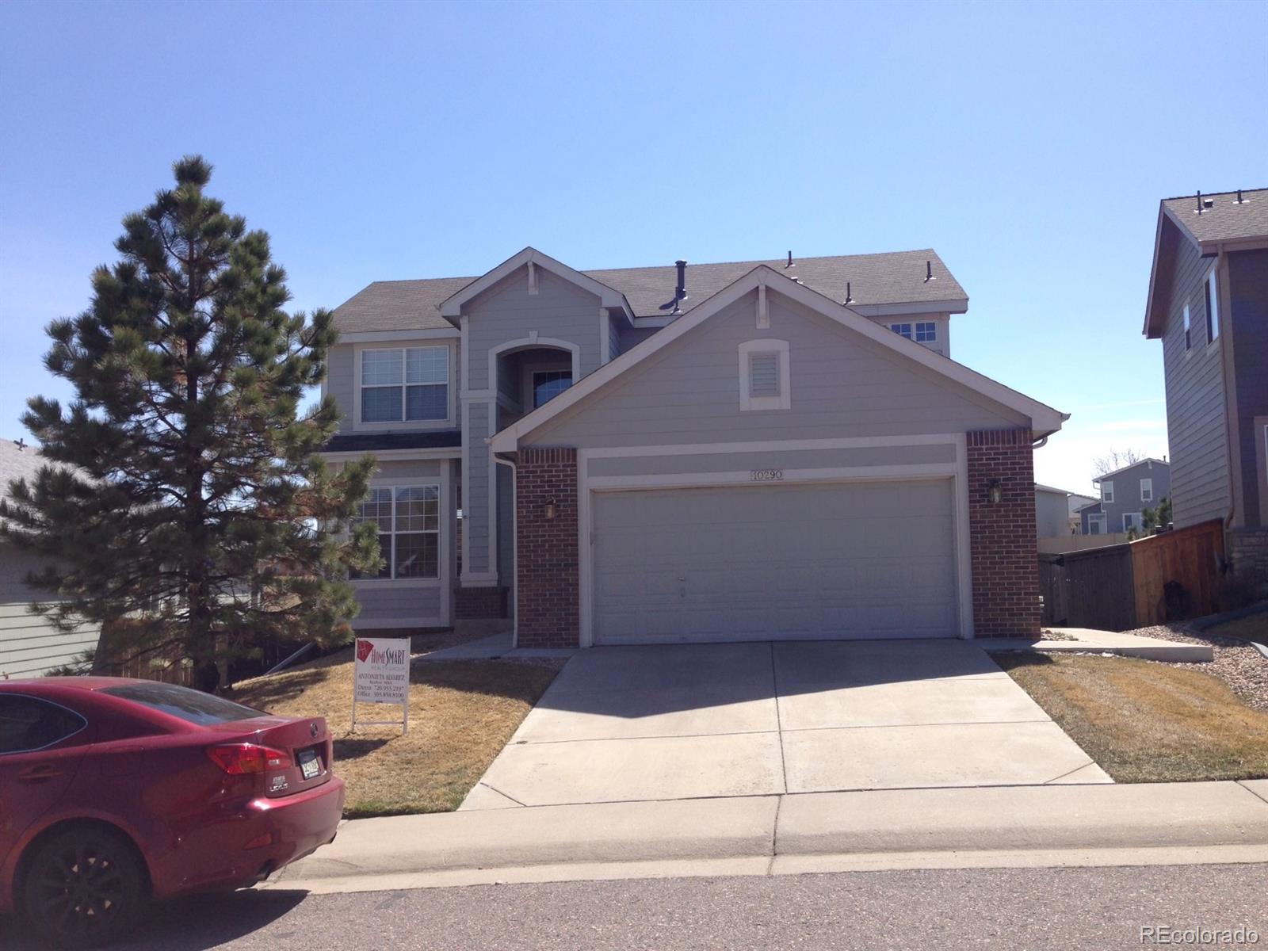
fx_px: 1209
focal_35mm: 33
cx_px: 634
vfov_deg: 42.9
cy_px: 476
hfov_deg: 55.4
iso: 50
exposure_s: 1/1290
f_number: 2.4
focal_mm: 4.12
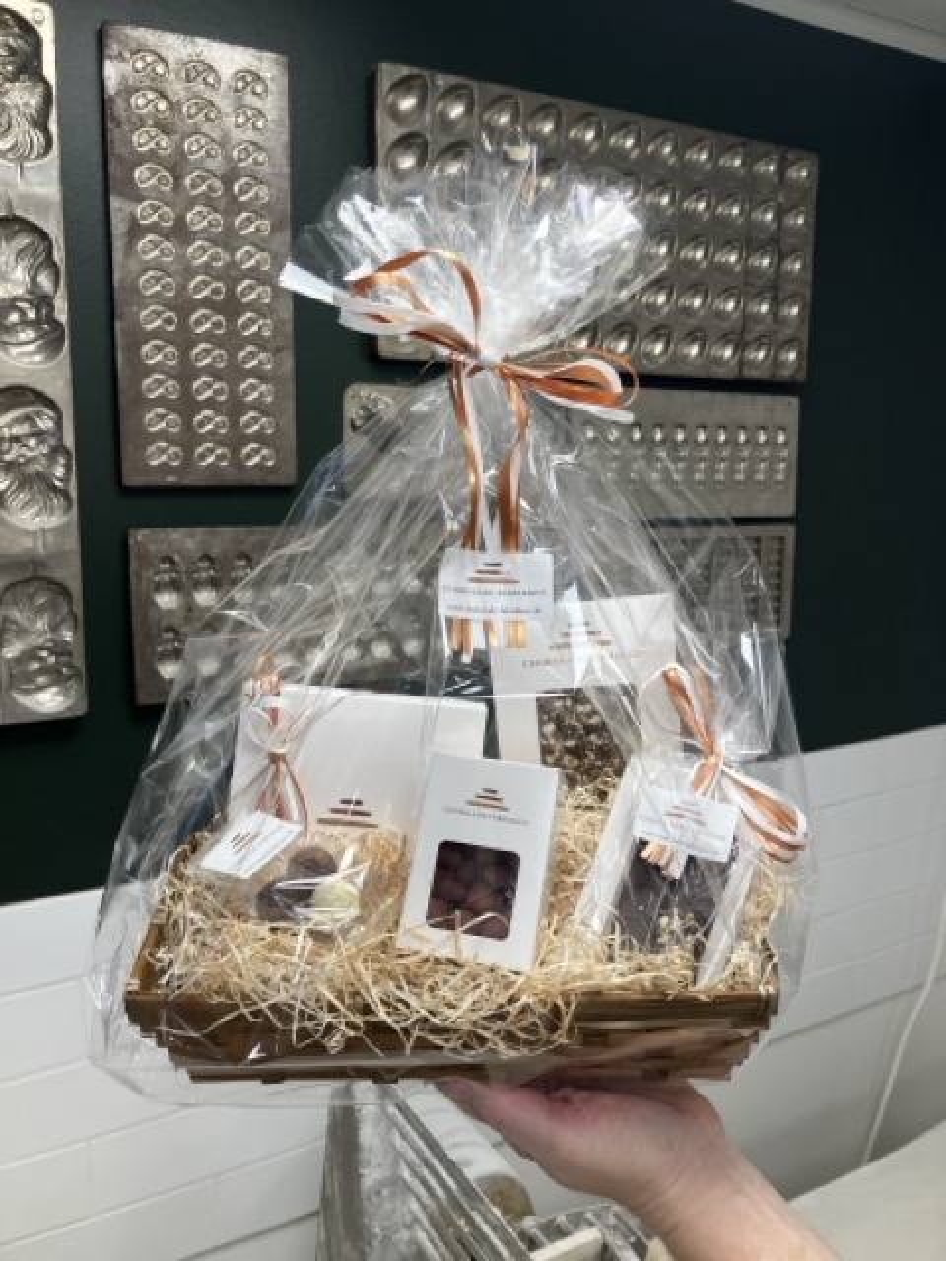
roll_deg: +0.1
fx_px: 1020
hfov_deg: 49.7
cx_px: 473
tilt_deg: -8.5
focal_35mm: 28
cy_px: 630
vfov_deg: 63.4
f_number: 1.8
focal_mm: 3.99
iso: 64
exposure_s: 1/100
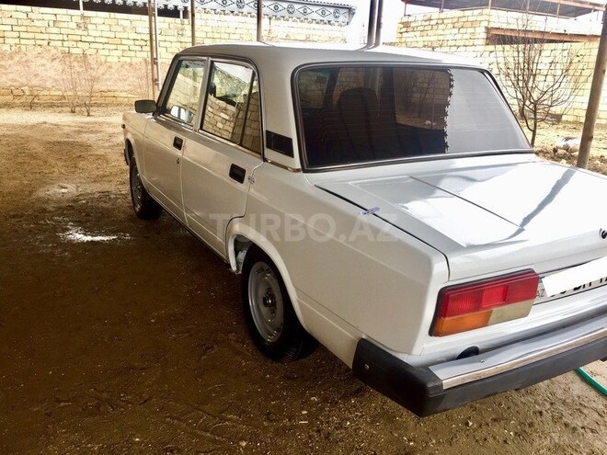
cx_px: 304
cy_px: 228
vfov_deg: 48.2
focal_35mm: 29
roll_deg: -2.9
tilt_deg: -15.4
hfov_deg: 61.7
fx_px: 509
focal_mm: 4.15
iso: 32
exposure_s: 1/100
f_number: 2.2
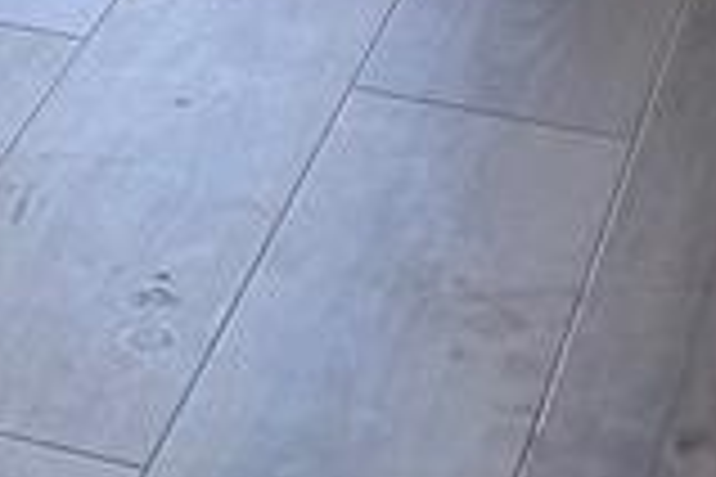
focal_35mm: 161
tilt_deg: -13.0
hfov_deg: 12.0
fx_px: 3202
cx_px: -437
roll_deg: +1.6
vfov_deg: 7.8
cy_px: -711
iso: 200
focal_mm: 6.76
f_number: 1.78
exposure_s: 1/165
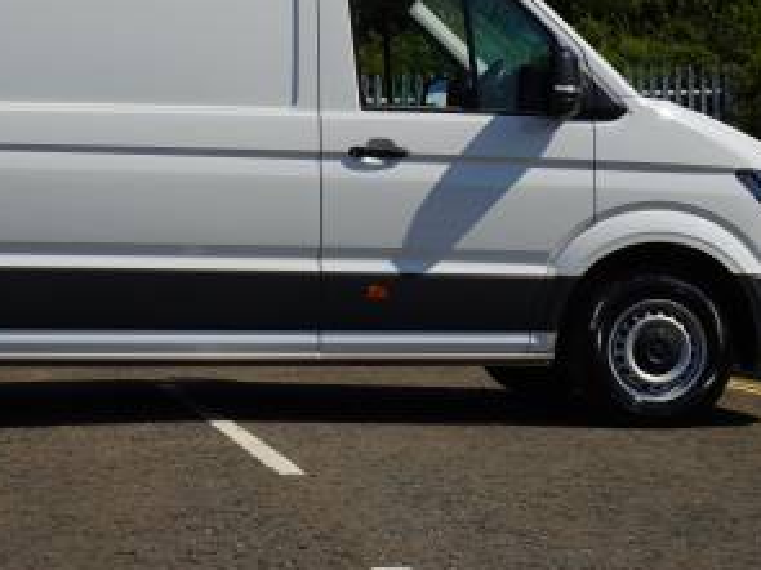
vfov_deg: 14.7
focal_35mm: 100
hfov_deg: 19.3
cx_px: 93
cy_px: 129
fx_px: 2198
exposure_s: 1/125
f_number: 11
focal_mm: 32
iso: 100
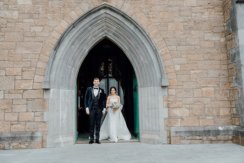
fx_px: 224
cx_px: 122
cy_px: 82
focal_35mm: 33
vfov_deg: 40.0
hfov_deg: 57.2
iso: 125
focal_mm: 33
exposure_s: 1/400
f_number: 3.5
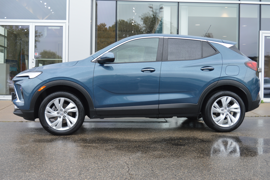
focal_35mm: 40
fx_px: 303
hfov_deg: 48.0
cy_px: 90
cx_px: 135
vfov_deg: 33.0
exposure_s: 1/125
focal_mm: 27
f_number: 5.6
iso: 140
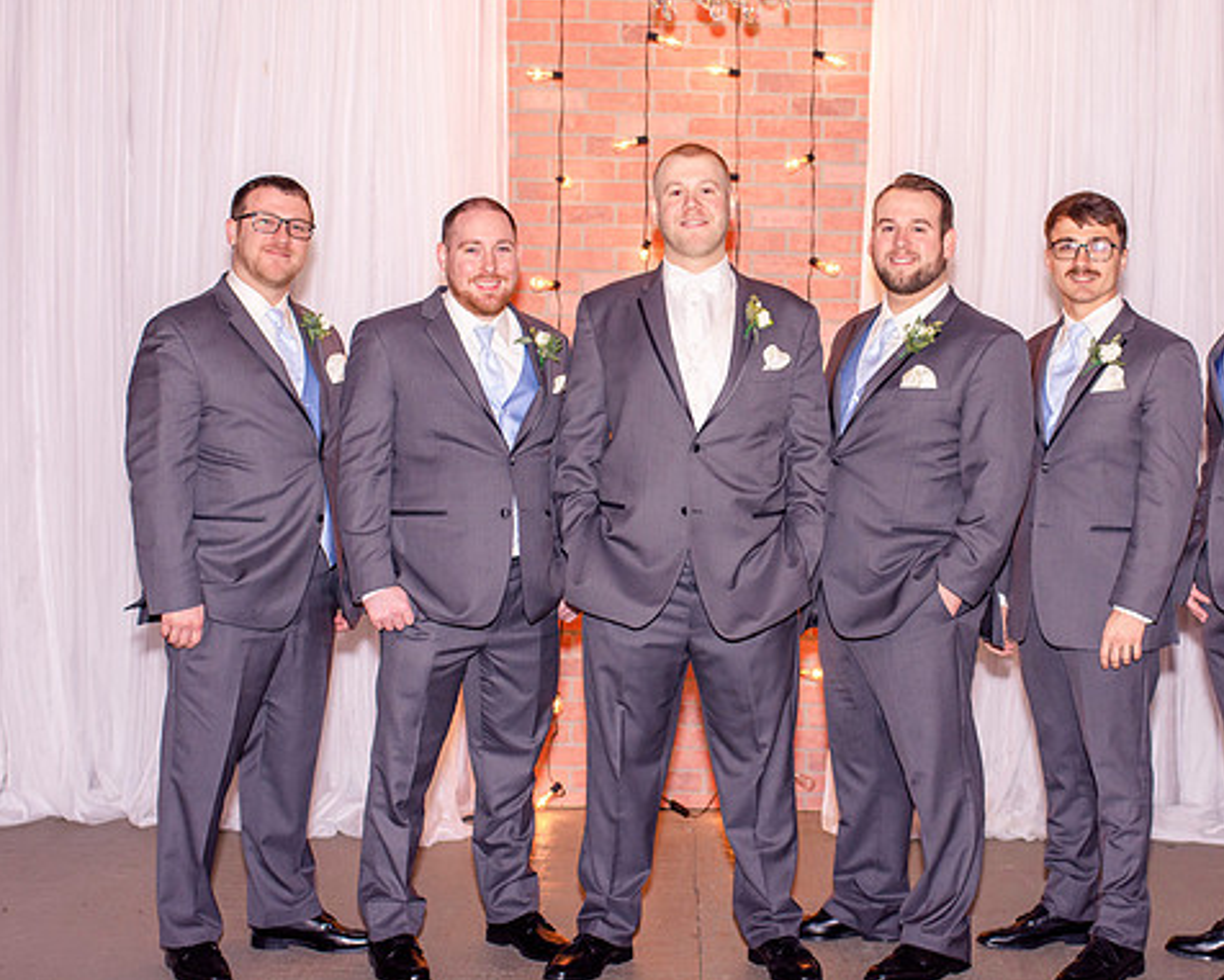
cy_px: 487
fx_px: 2174
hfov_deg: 31.3
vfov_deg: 25.4
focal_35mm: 60
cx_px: 741
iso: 250
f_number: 2.8
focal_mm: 35
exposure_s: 1/250
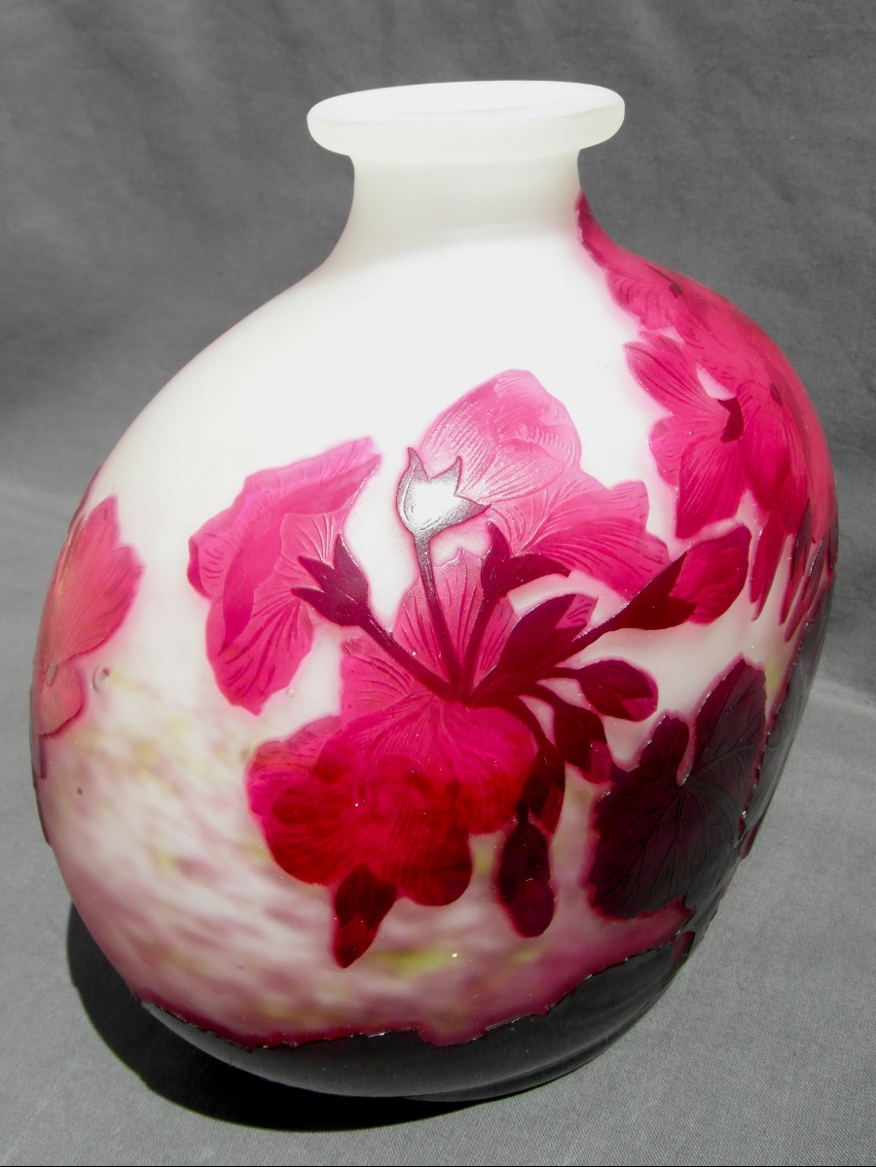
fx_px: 1080
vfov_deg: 56.8
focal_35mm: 32
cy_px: 584
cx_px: 438
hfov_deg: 44.2
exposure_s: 1/250
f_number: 5.6
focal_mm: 5.3
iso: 80
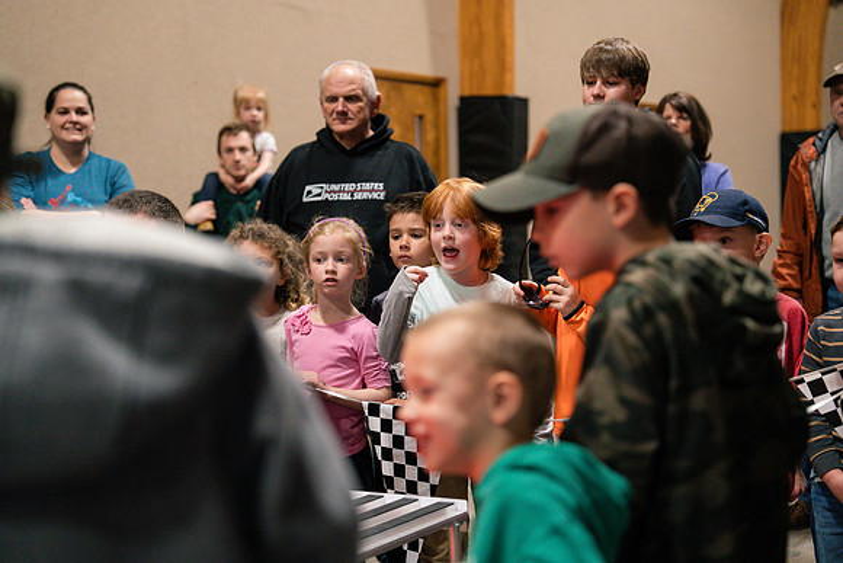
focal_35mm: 70
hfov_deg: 28.8
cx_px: 422
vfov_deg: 19.5
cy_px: 282
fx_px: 1639
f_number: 2.8
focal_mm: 70
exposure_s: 1/320
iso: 2500
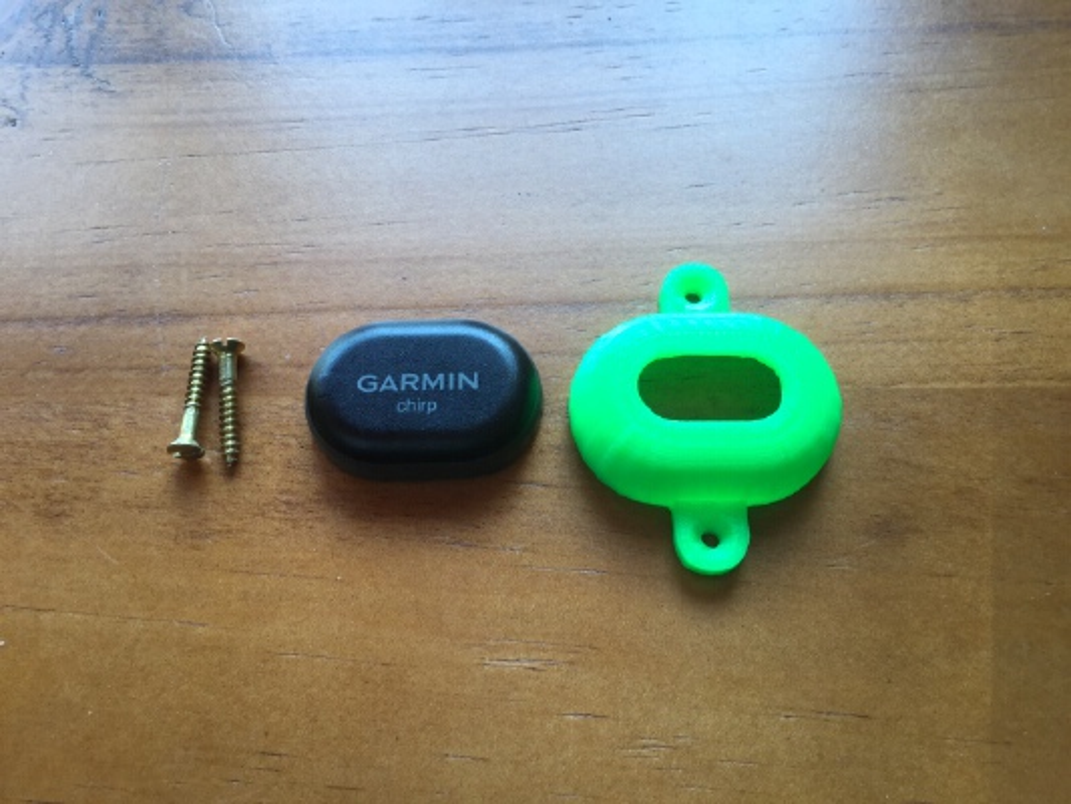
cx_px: 536
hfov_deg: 58.3
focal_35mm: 31
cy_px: 402
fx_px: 959
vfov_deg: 45.5
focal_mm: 3.3
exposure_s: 1/50
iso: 32
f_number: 2.4
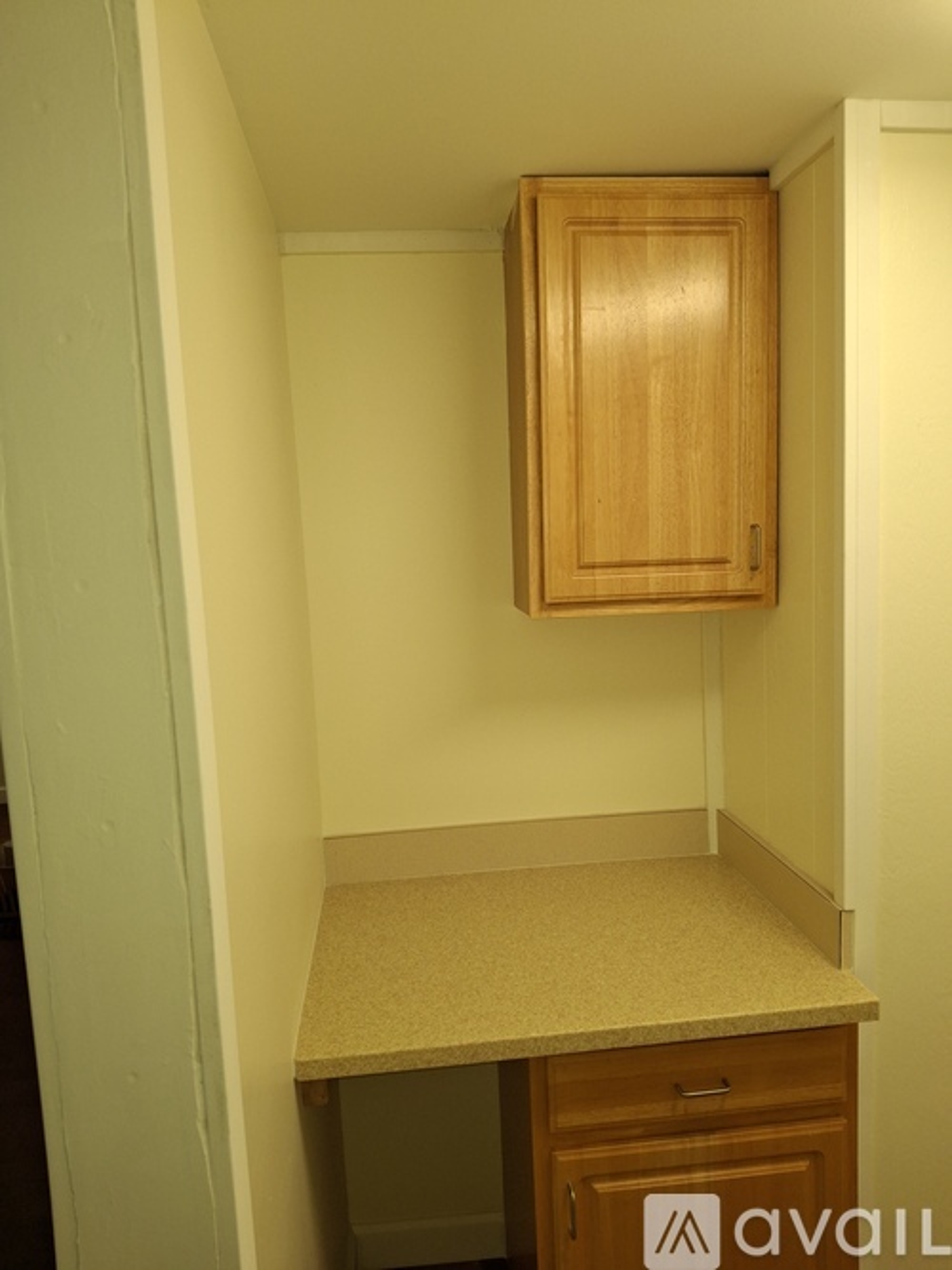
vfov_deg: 69.4
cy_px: 635
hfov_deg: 54.9
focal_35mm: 25
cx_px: 476
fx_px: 917
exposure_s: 1/100
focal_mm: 4.69
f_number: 1.8
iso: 25
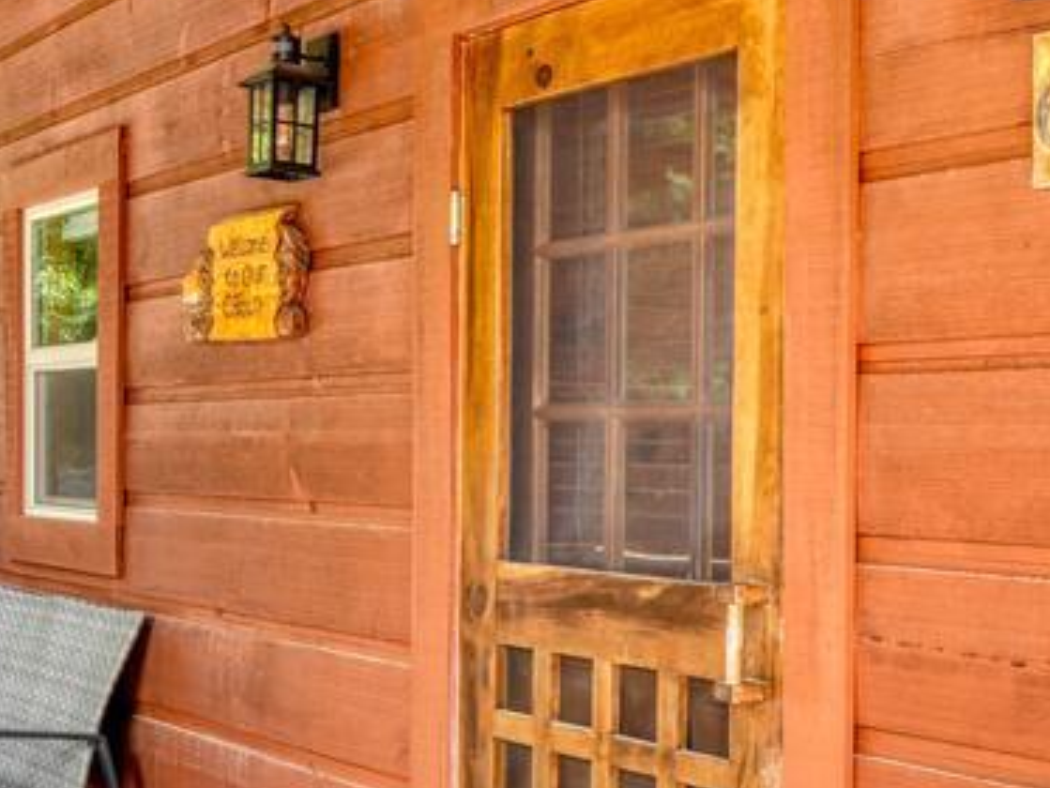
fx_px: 1760
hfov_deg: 33.2
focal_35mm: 58
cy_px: 462
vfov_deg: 25.2
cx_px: 510
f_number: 8
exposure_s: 1/4
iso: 100
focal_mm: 10
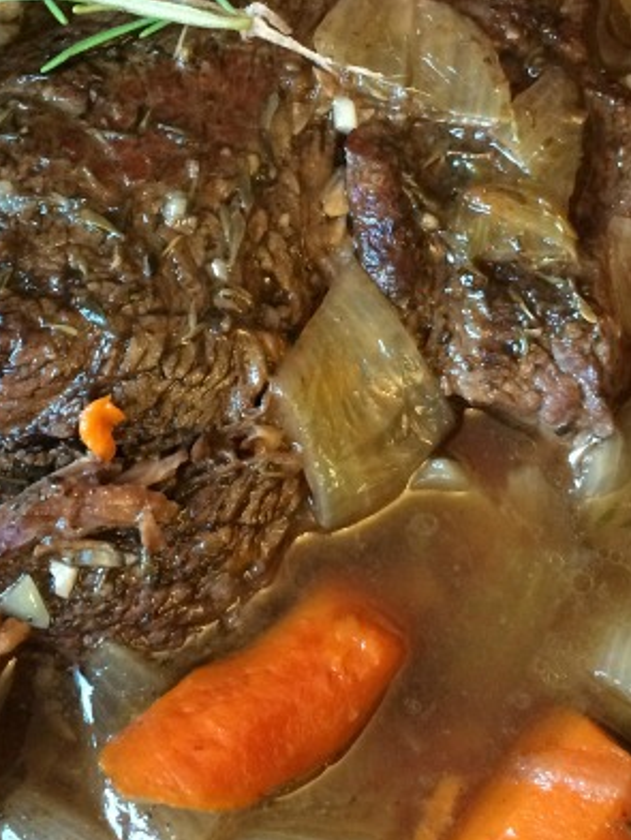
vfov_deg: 32.2
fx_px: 1433
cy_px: 237
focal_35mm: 59
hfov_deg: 24.6
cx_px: 169
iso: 250
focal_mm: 4.15
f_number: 2.2
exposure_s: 1/24
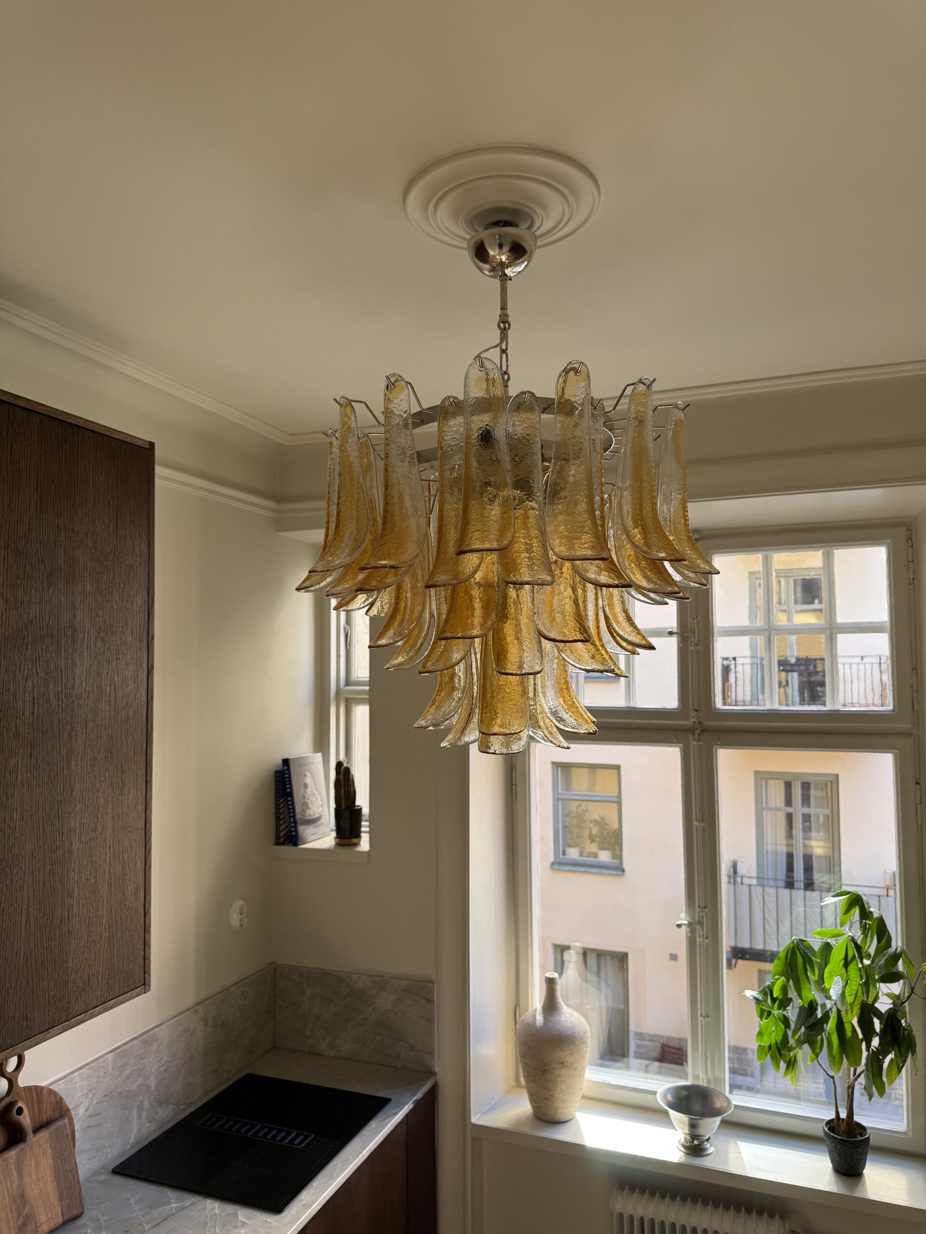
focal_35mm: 24
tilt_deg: +3.1
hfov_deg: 56.8
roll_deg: +0.0
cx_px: 463
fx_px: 856
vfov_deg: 71.6
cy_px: 617
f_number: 1.78
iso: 80
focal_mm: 6.76
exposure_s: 1/121
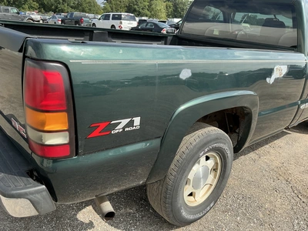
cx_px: 154
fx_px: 249
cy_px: 116
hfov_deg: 63.4
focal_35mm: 28
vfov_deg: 49.7
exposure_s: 1/829
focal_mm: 3
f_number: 1.8
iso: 25
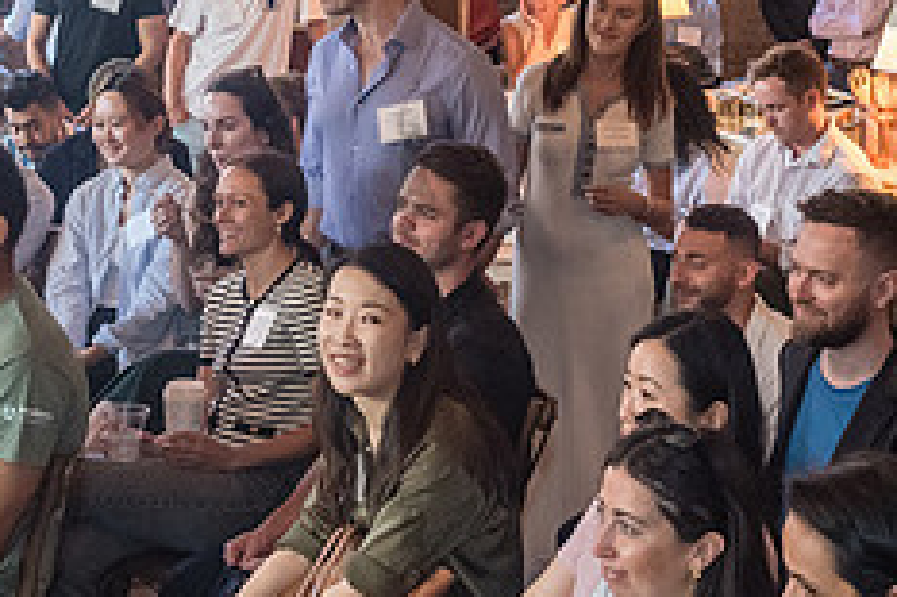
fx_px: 2216
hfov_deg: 22.9
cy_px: 144
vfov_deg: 15.3
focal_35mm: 89
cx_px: 412
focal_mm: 35
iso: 4000
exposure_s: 1/200
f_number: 5
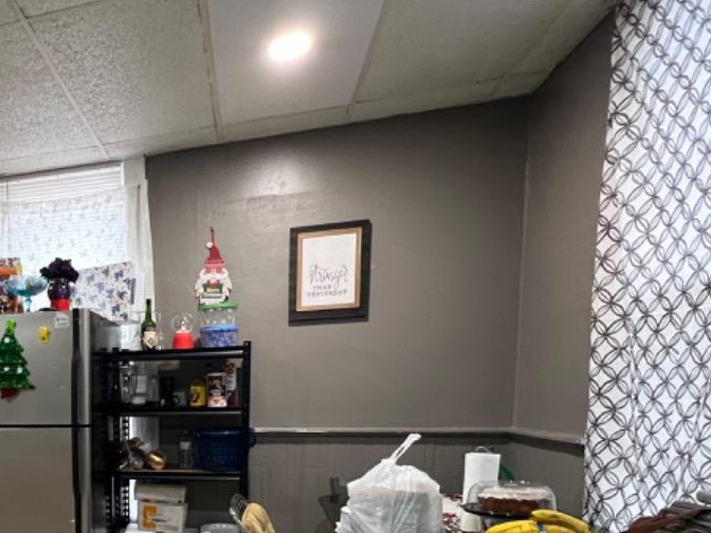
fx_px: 596
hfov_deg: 52.1
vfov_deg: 44.2
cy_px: 473
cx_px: 38
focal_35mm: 29
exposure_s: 1/60
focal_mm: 1.57
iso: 500
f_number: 1.8
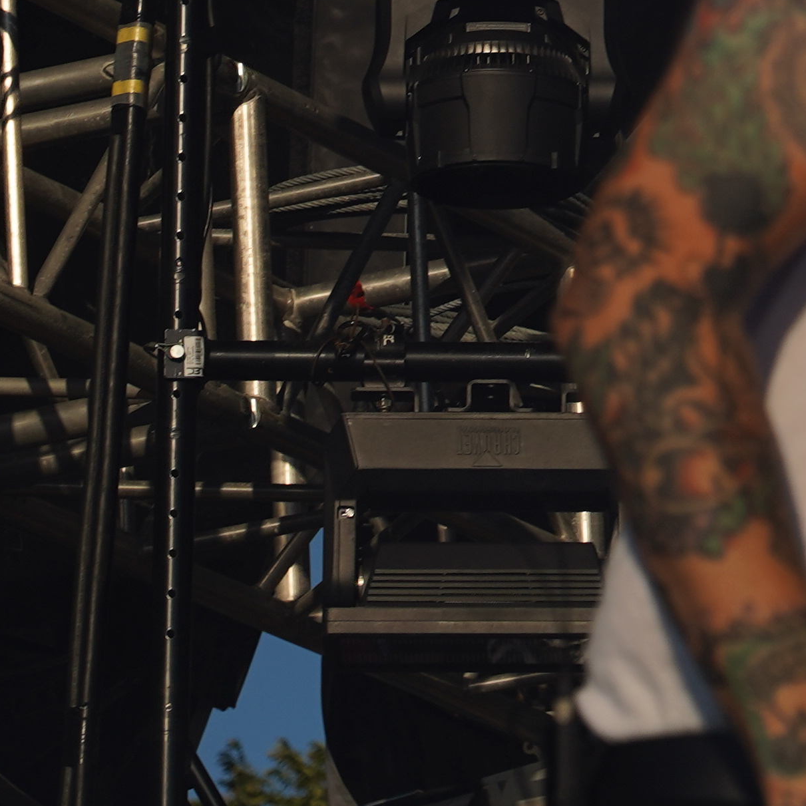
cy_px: -175
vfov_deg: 4.0
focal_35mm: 442
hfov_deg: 4.0
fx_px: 11644
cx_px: 1106
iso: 100
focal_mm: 105
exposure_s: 1/800
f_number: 8
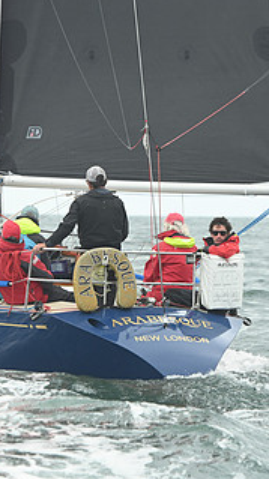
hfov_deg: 4.0
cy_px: 235
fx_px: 3875
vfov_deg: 7.1
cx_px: 80
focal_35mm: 305
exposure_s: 1/800
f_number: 6.3
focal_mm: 160
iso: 400
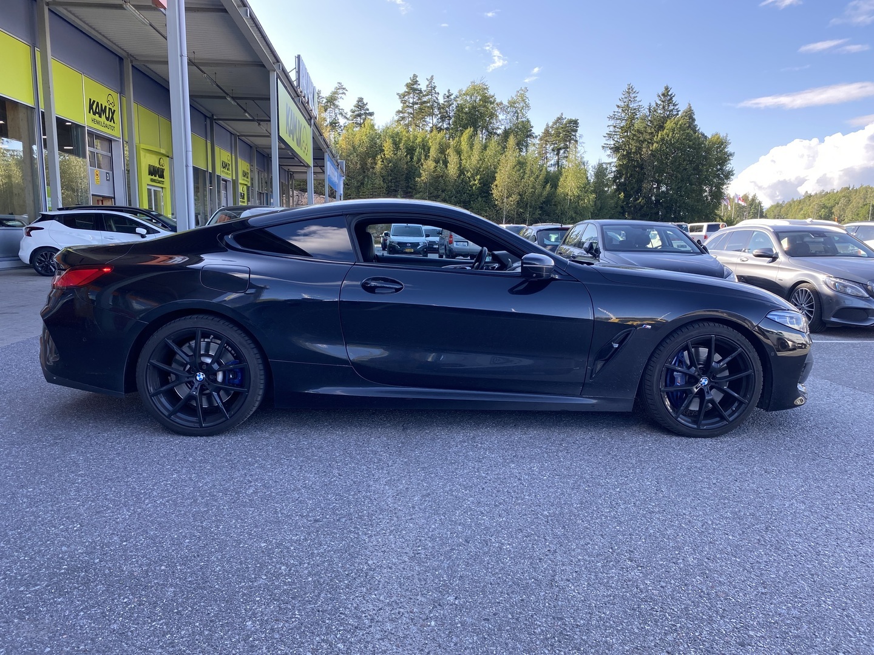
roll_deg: -0.7
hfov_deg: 67.3
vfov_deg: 53.1
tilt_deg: -9.6
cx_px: 437
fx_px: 656
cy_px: 328
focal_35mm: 26
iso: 32
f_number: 1.8
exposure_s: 1/373
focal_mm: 4.25
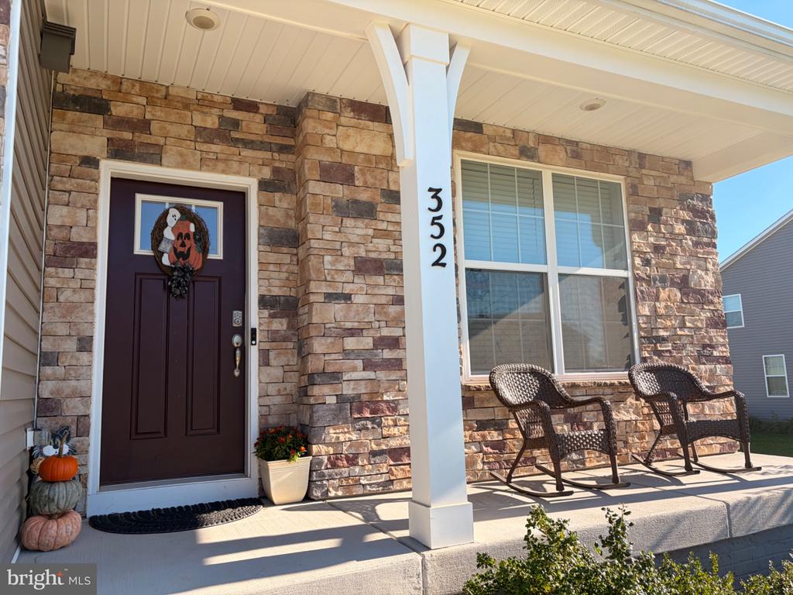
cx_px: 396
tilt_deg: +9.1
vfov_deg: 53.1
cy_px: 298
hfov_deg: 67.3
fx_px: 596
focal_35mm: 26
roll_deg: +2.5
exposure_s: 1/1263
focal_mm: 5.96
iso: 50
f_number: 1.6
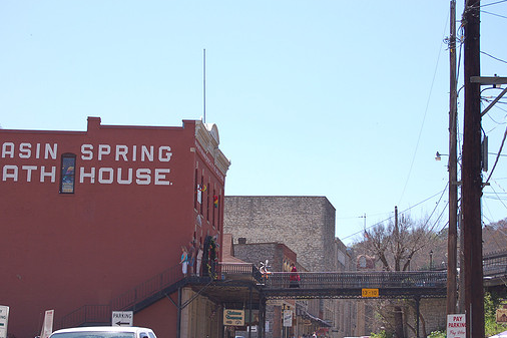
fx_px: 1331
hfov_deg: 21.6
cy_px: 187
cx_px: 234
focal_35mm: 95
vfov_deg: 14.5
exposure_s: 1/250
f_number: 8
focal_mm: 55
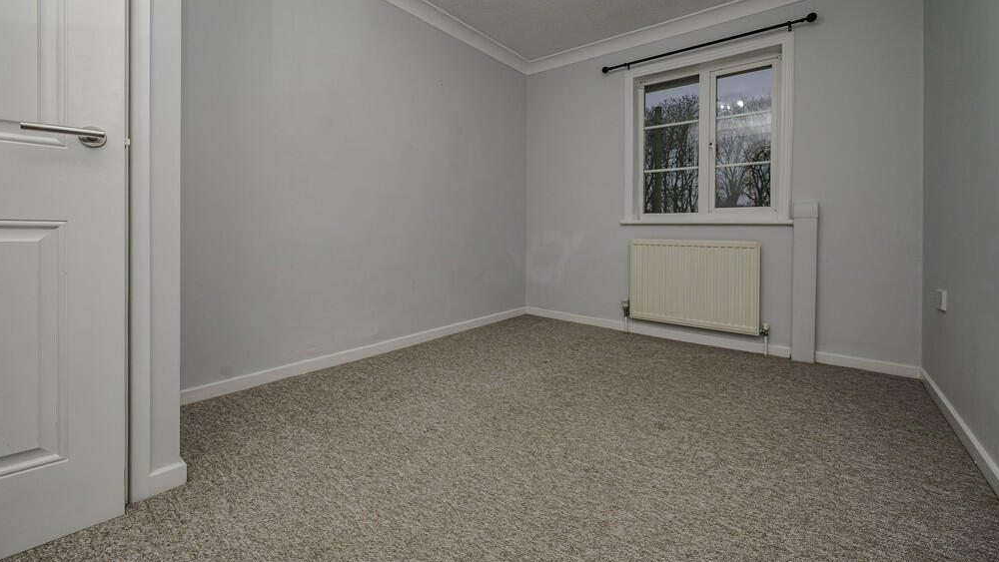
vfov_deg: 69.9
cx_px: 491
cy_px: 227
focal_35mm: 15
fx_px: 397
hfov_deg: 103.0
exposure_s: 1/250
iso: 400
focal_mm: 14
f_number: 6.3
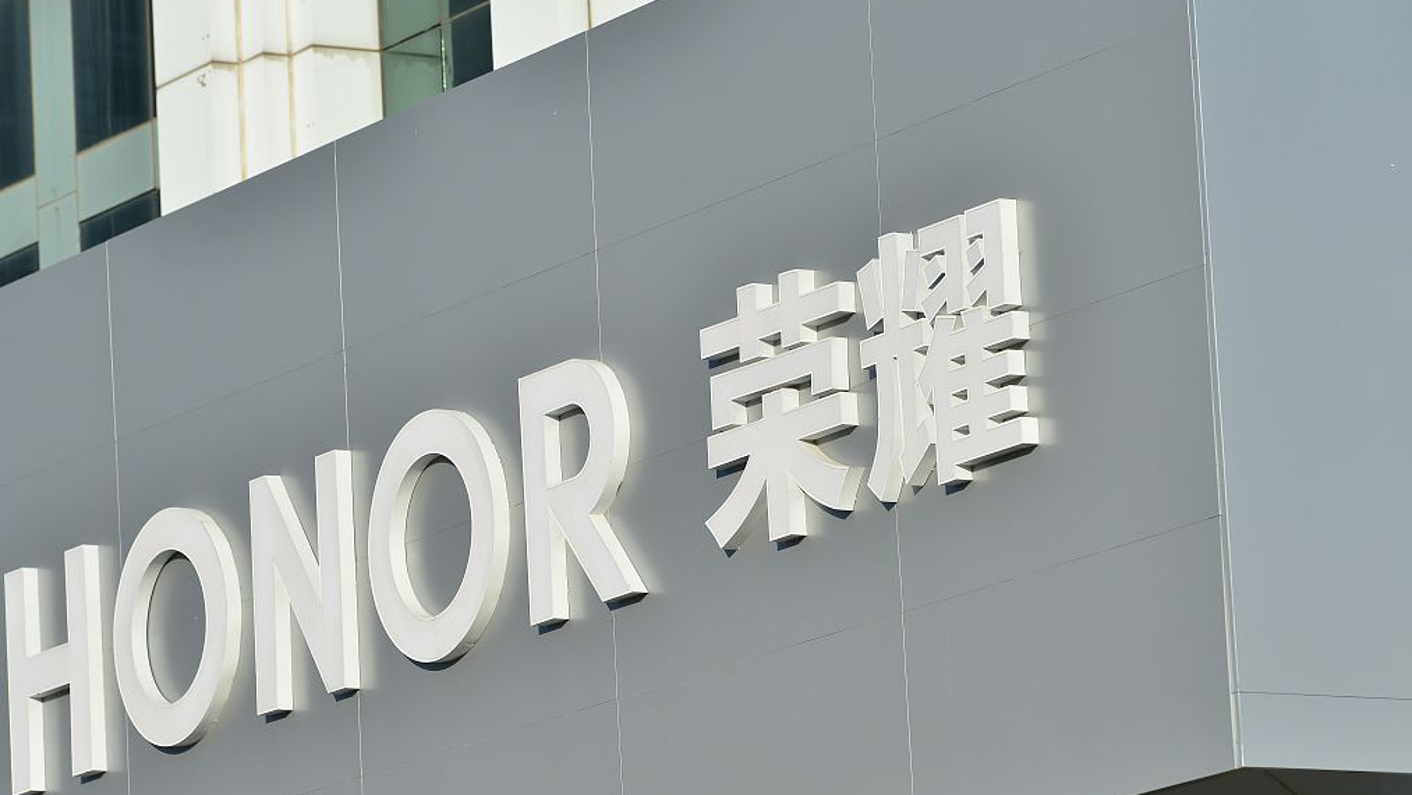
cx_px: 757
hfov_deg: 10.2
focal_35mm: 211
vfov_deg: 5.8
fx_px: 7901
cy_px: 454
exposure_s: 1/2000
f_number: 7.1
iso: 500
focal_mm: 170
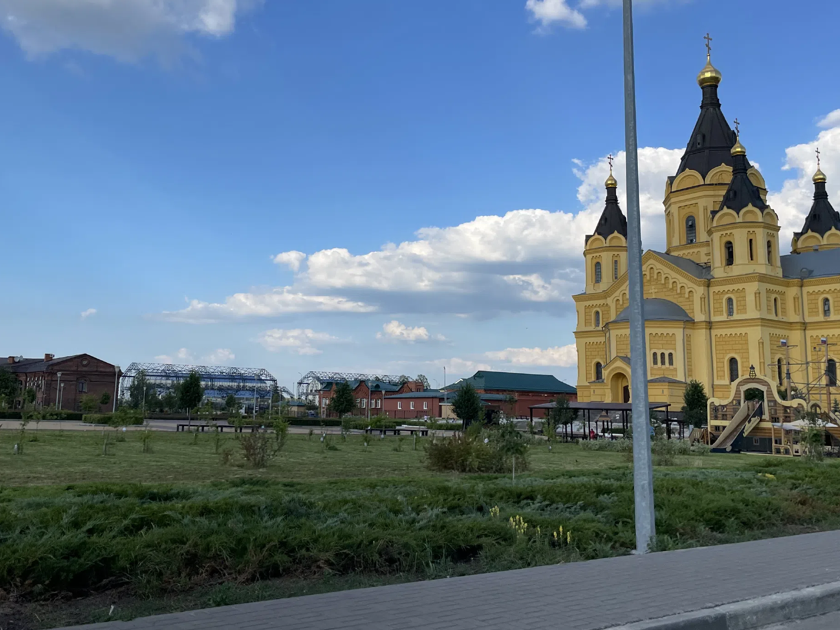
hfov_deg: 53.8
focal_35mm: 34
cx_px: 364
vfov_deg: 41.6
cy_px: 255
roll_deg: +1.8
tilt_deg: +9.0
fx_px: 825
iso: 32
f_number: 1.6
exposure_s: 1/3300
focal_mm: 4.2
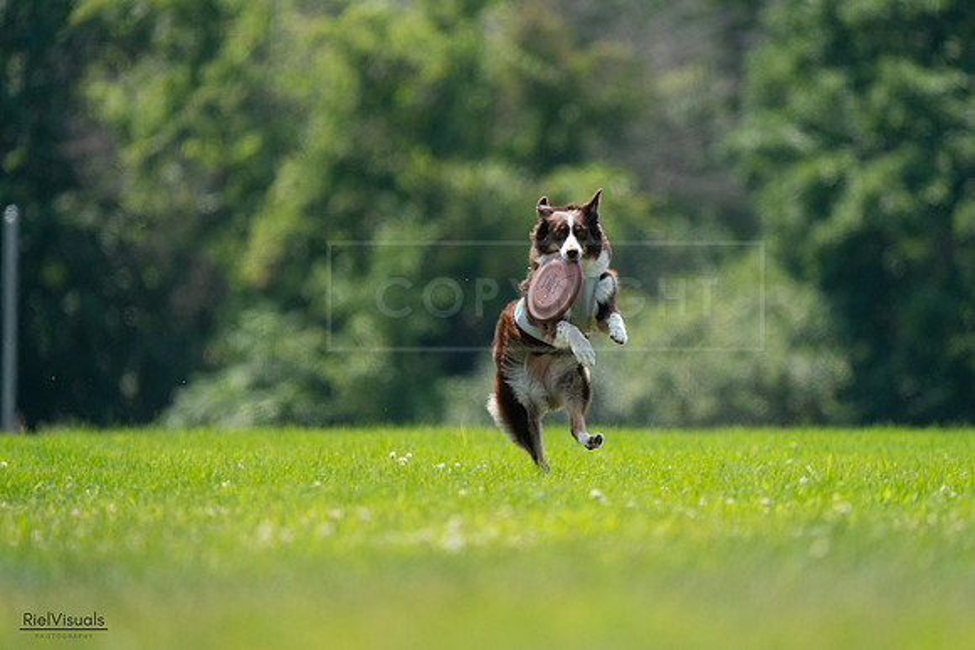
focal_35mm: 600
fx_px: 16253
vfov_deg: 2.3
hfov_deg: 3.4
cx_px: 488
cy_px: 325
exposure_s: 1/4000
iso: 1600
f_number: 6.3
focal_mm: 600
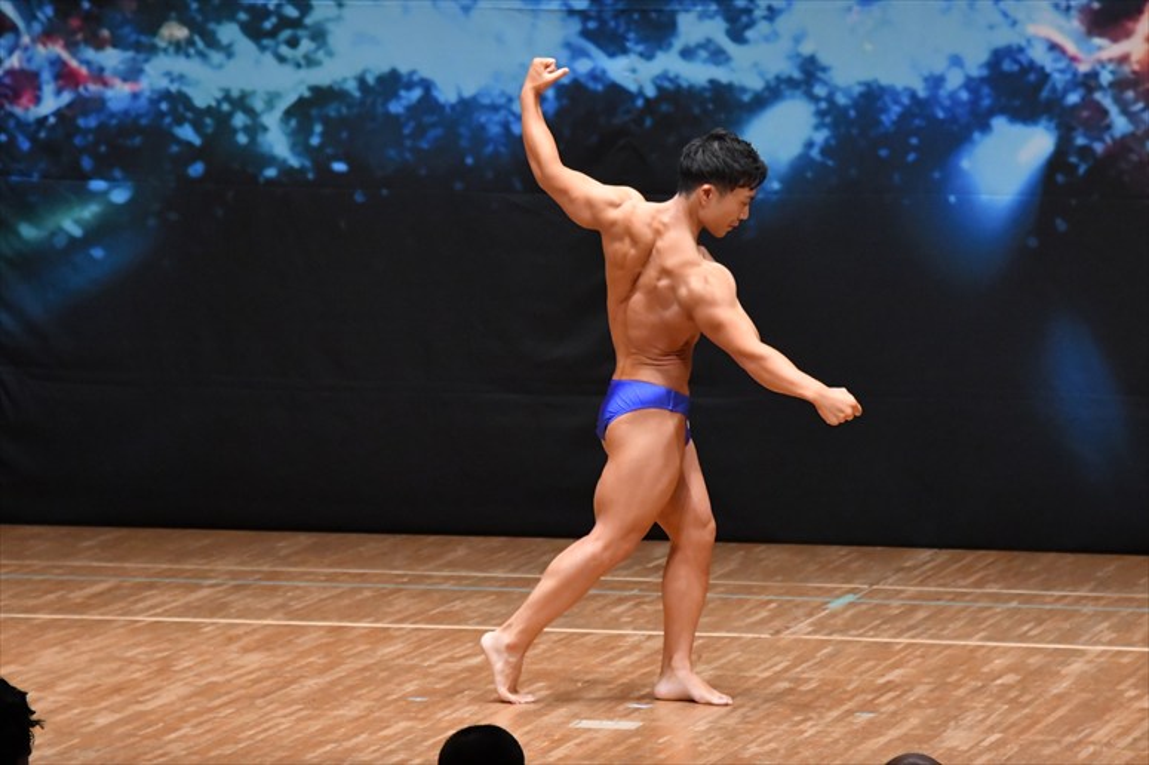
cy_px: 382
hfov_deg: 7.2
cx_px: 574
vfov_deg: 4.8
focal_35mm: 285
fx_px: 9092
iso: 6400
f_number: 5.6
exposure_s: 1/400
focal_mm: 190
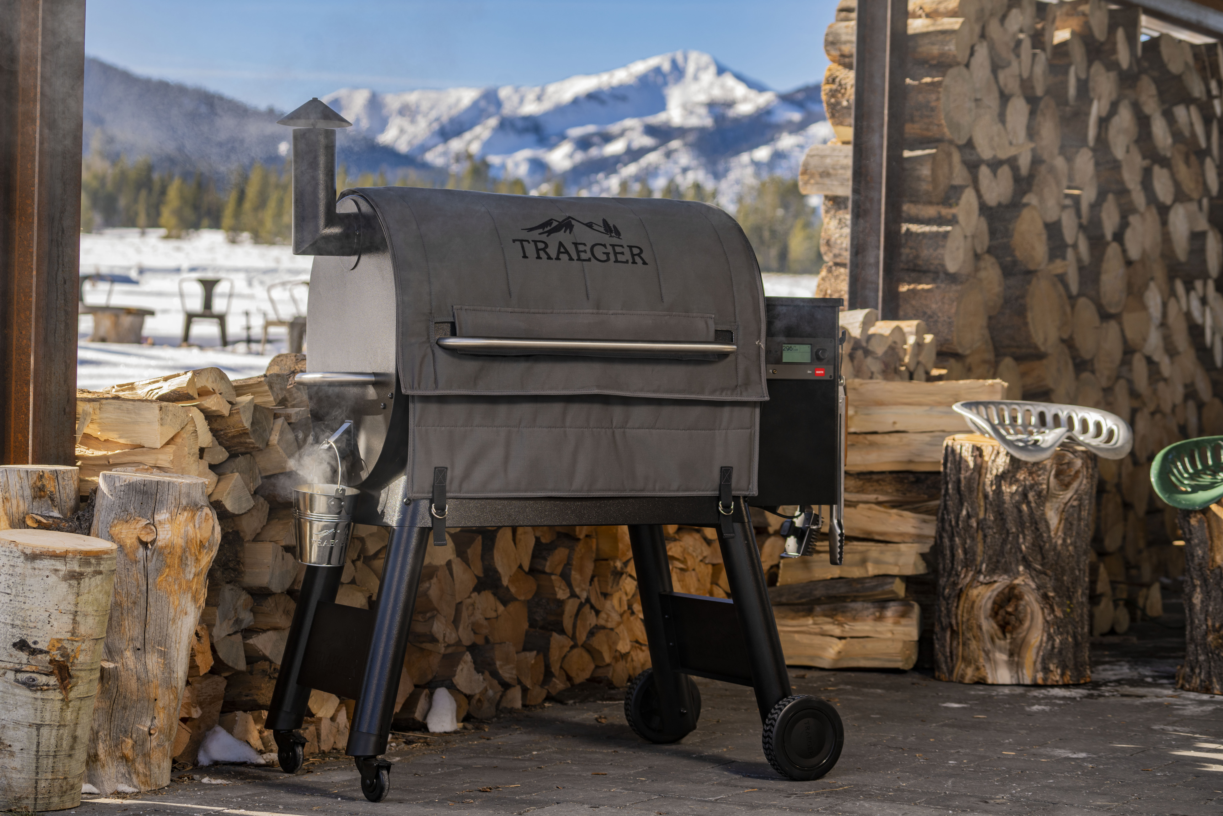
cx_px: 612
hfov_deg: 26.6
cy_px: 408
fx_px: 2582
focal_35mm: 76
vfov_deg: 18.0
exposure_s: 1/250
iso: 100
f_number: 5
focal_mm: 76
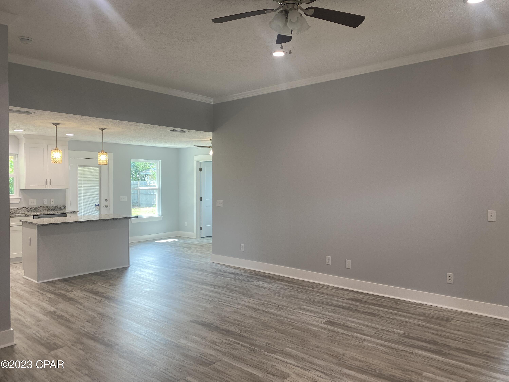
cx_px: 254
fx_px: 382
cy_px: 191
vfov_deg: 53.1
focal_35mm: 26
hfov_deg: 67.3
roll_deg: -0.2
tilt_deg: -0.7
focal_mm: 4.25
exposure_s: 1/120
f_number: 1.8
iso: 80
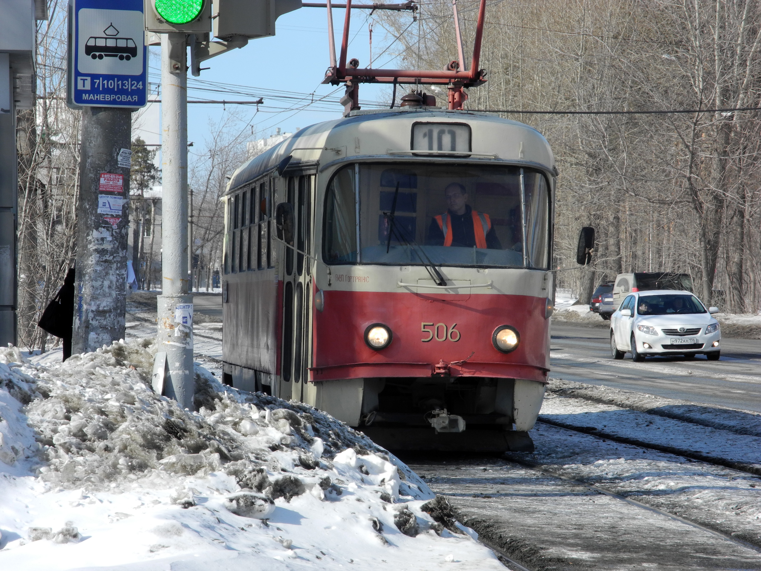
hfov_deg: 9.9
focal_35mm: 200
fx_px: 4397
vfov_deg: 7.4
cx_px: 380
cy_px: 286
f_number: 7.1
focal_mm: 42.6
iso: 100
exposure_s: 1/252
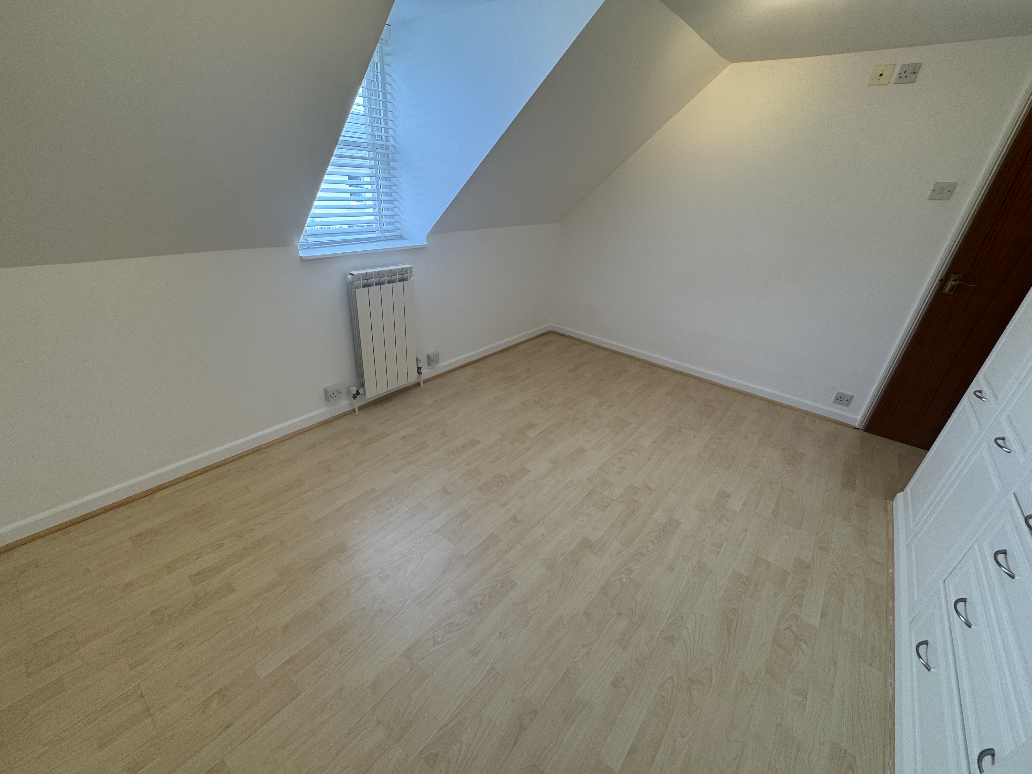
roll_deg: -3.4
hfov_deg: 102.1
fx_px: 417
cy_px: 387
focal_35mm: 14
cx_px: 516
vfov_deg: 85.7
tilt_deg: -27.4
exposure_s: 1/100
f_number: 2.2
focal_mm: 2.22
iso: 64
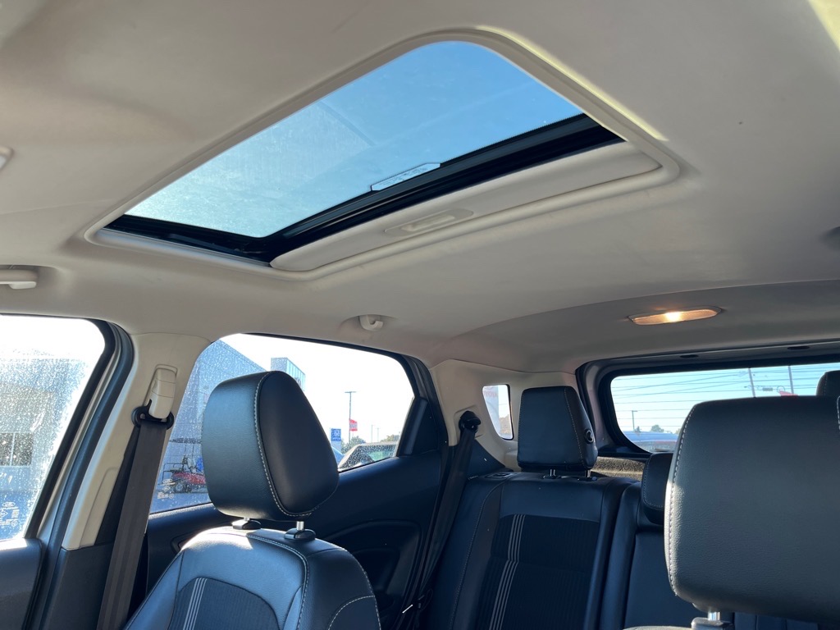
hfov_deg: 67.3
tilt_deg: +14.7
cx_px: 420
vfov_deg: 53.1
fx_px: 631
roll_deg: -0.5
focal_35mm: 26
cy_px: 315
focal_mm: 5.1
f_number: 1.6
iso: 64
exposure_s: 1/122
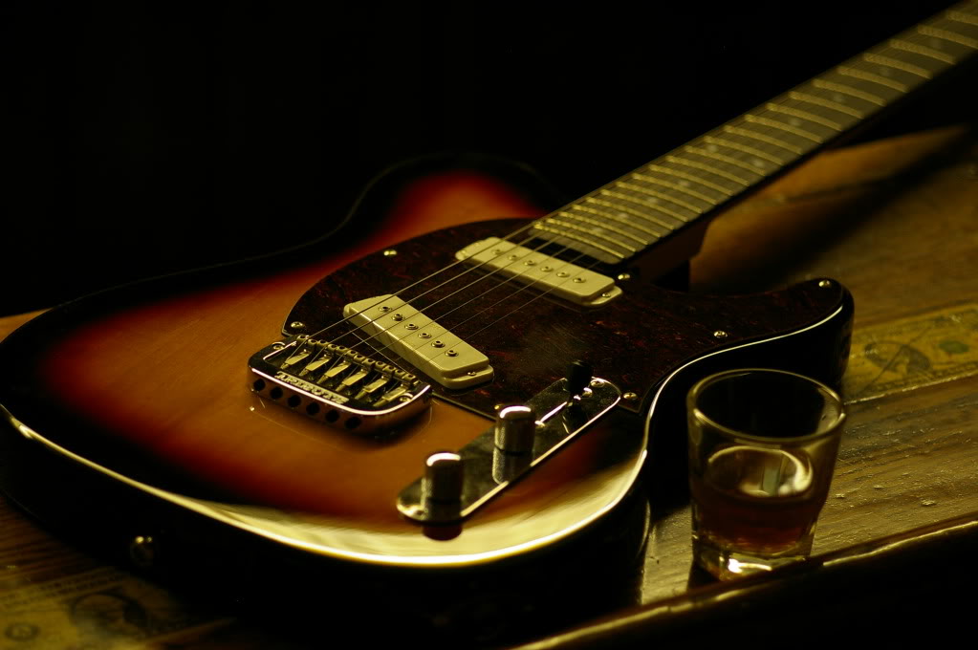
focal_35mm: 105
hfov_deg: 19.5
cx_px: 489
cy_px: 325
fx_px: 2850
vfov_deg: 13.0
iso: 400
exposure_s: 1/20
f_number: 2.4
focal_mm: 70
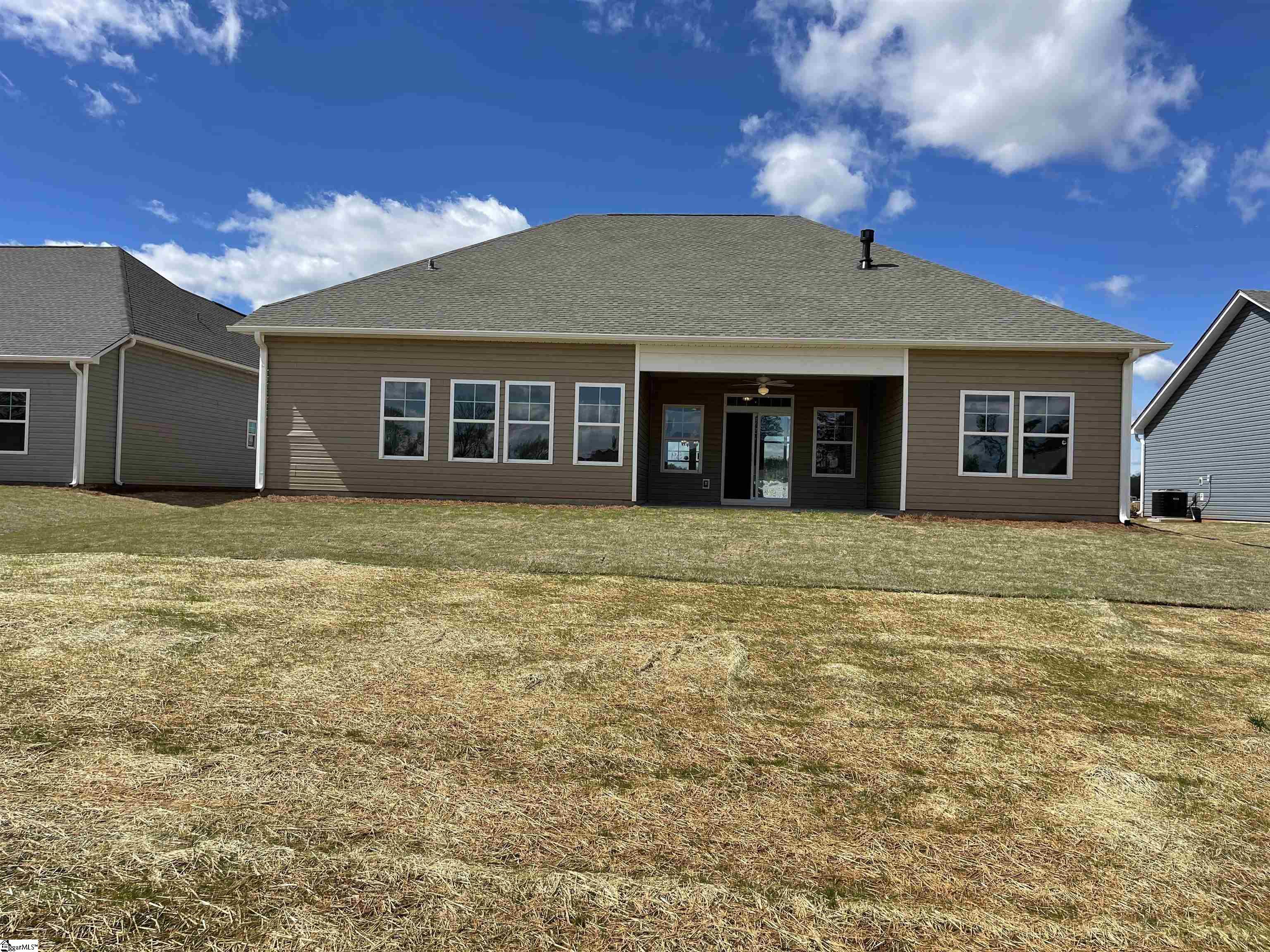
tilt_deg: +1.2
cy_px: 476
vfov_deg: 53.1
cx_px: 635
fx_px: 954
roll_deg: -1.9
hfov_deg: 67.3
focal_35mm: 26
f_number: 1.6
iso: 32
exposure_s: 1/4902
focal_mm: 5.1
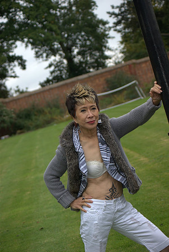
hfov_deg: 15.2
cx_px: 84
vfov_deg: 22.6
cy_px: 126
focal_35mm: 90
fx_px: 632
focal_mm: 60
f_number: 4.5
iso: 100
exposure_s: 1/160
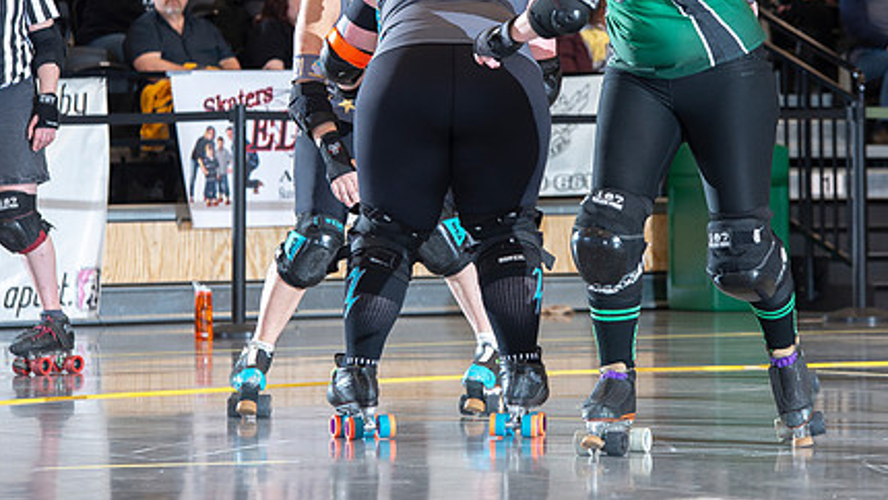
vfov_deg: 5.4
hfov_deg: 9.5
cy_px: 113
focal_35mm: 226
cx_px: 514
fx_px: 5322
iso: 640
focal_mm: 160
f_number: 5.6
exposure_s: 1/160
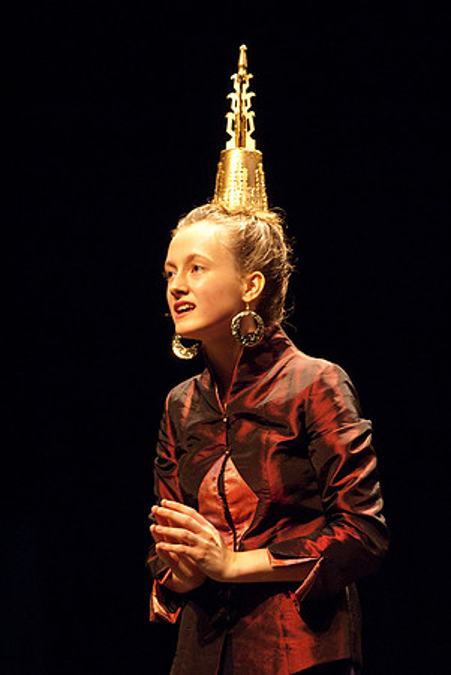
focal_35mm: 218
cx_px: 226
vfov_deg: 9.5
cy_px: 338
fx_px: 4077
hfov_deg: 6.3
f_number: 2.8
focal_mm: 145
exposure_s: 1/125
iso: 1600
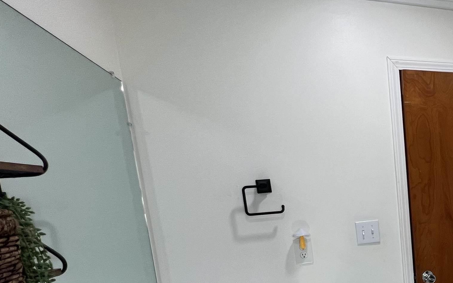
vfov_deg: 41.7
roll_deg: +4.0
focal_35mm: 28
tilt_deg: -8.7
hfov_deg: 54.9
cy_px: 243
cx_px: 431
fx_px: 346
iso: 125
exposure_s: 1/120
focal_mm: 1.57
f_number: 1.8
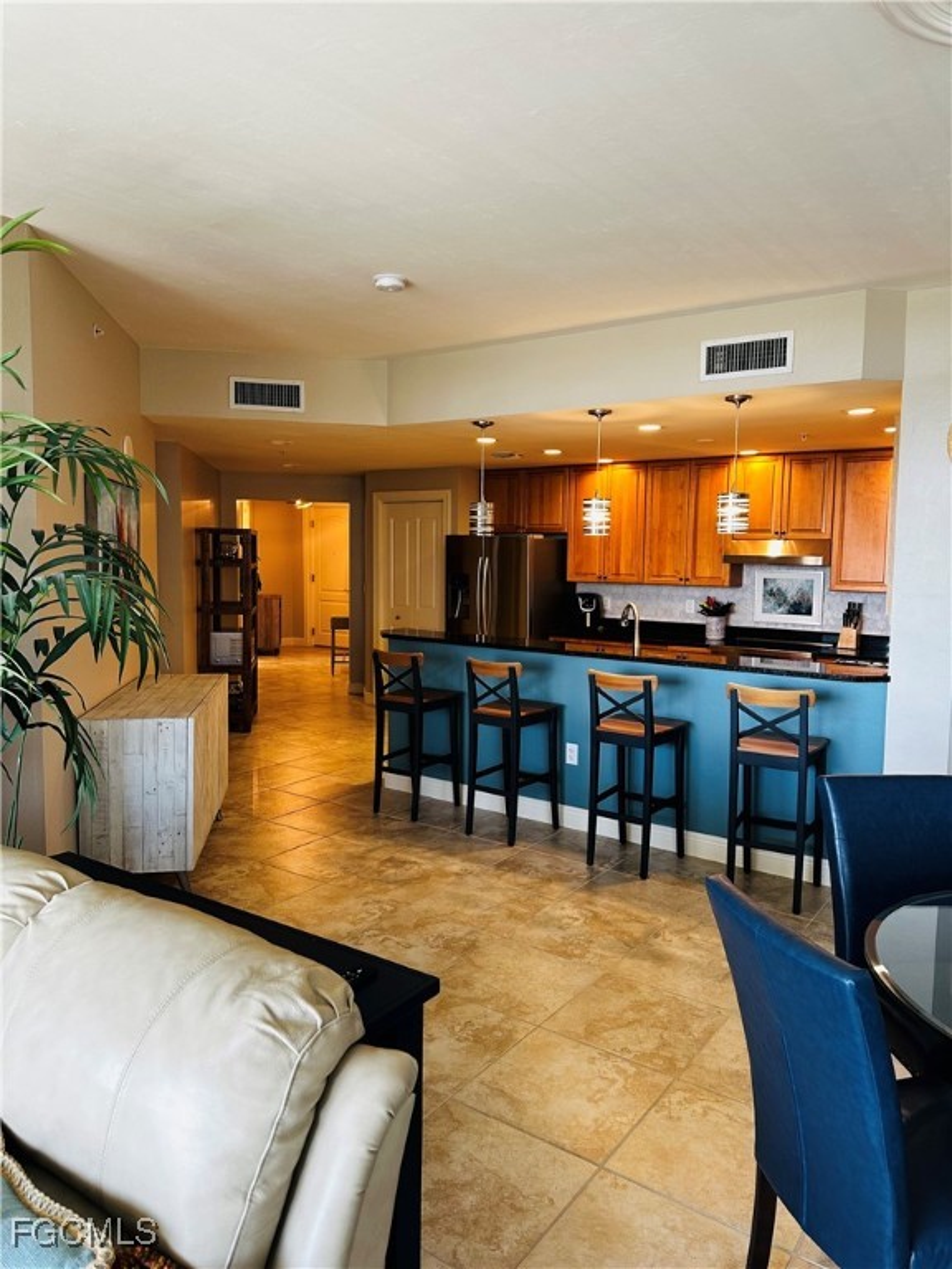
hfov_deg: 56.8
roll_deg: -1.2
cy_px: 634
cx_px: 476
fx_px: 880
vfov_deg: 71.6
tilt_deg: -3.7
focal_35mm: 24
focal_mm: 6.86
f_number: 1.78
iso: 125
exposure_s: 1/60
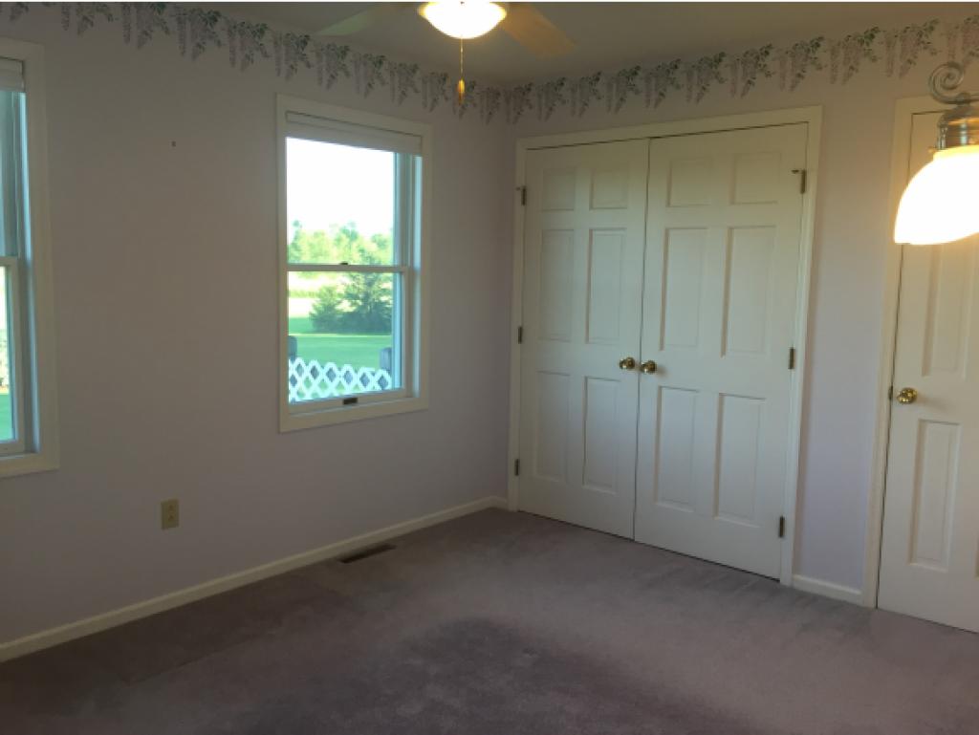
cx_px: 490
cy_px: 368
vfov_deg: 48.3
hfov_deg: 61.6
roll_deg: -1.7
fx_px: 821
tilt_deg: -7.7
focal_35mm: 29
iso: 32
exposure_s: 1/30
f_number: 2.2
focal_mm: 4.15
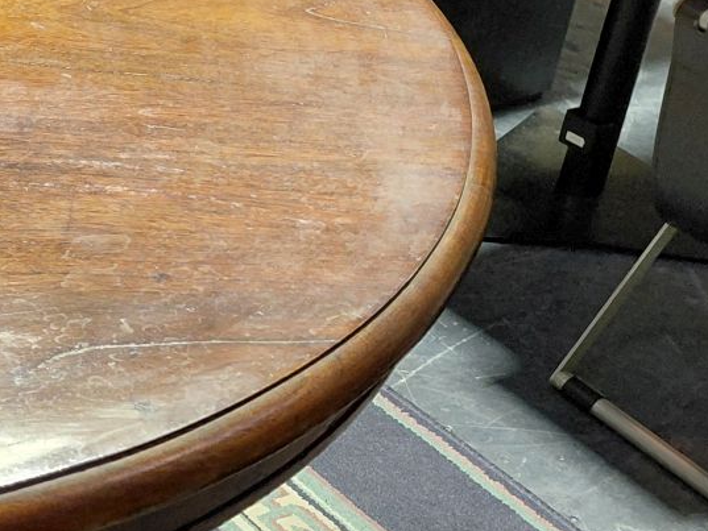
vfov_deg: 15.5
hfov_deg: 17.9
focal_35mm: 95
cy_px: 343
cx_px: -430
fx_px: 1943
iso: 125
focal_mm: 4.69
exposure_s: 1/50.1
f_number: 1.8
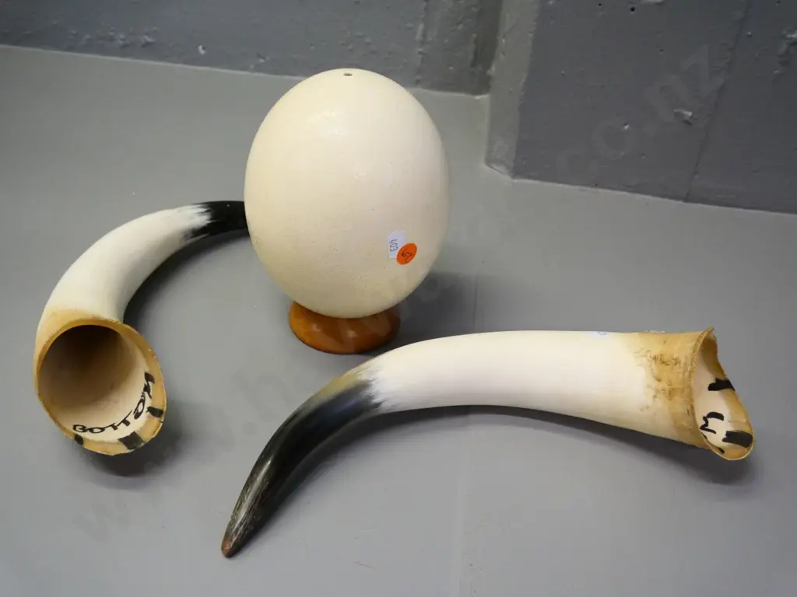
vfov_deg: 39.7
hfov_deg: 51.4
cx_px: 398
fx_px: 829
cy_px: 298
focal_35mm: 36
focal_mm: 18
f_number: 4.5
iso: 3200
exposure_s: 1/250
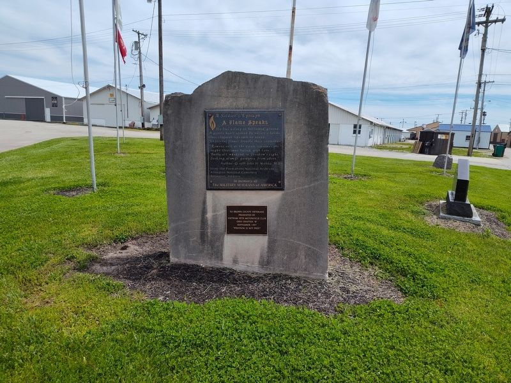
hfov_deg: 73.9
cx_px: 256
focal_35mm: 23
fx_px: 340
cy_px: 192
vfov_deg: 58.9
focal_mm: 5.56
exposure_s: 1/2150
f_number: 1.8
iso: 100
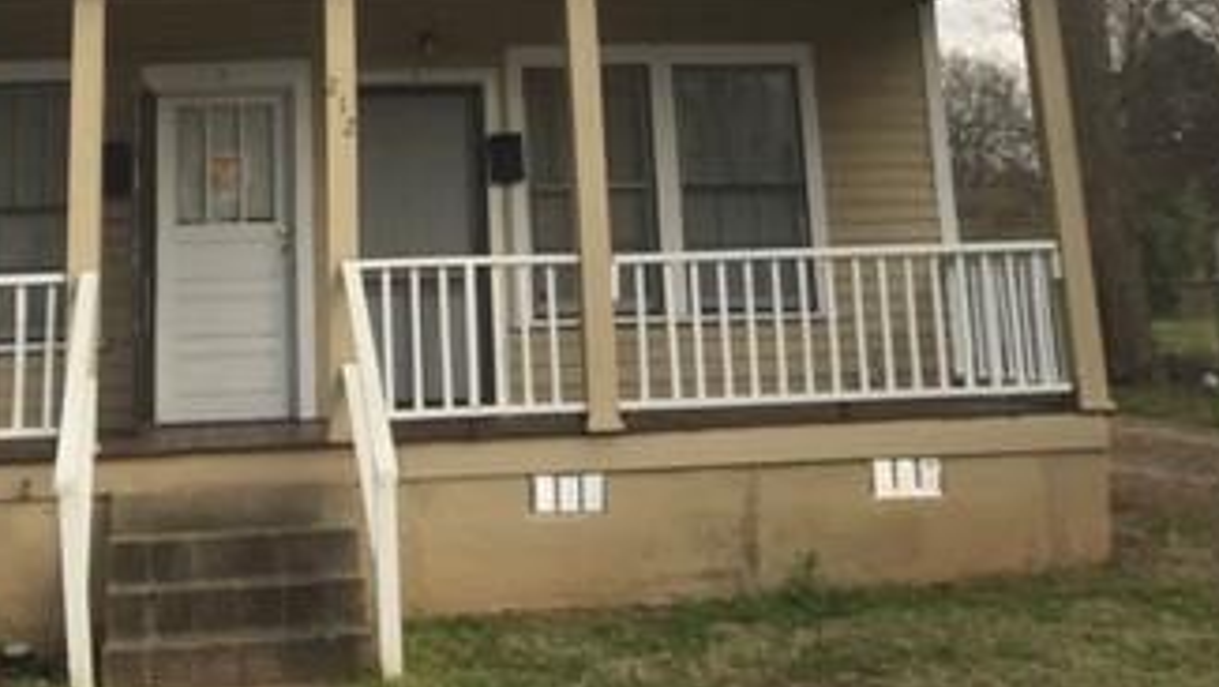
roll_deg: +0.1
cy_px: -143
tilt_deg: +12.0
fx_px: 1940
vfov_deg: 18.9
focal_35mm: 60
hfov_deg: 34.6
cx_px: 431
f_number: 1.8
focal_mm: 3.99
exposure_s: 1/647
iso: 20
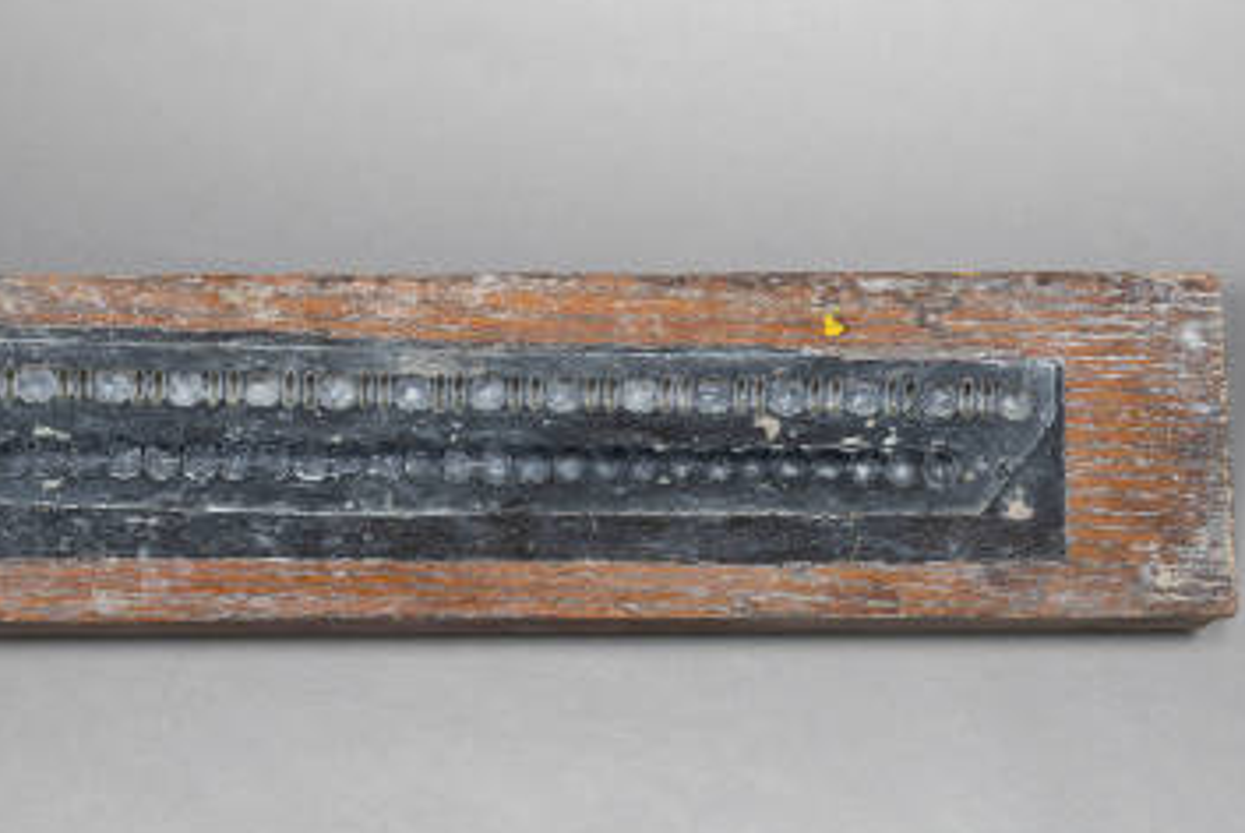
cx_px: 508
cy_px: 395
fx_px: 2942
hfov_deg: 23.9
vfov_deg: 16.1
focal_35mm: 85
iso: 100
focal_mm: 60
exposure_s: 1/4
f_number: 11
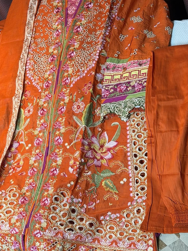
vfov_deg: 27.8
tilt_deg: -40.4
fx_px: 507
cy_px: 127
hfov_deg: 21.0
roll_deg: +26.6
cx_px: 73
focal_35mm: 70
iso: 160
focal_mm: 6.76
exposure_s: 1/50
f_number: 1.78
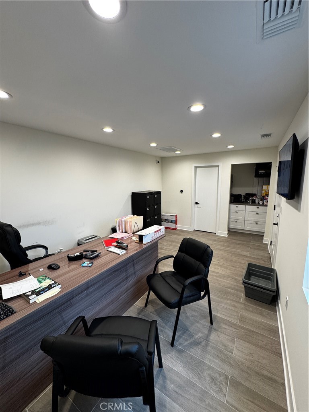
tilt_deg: -9.0
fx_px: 167
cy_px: 206
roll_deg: +1.2
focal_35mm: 14
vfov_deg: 102.1
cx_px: 154
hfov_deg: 85.7
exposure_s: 1/120
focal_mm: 2.22
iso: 200
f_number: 2.2
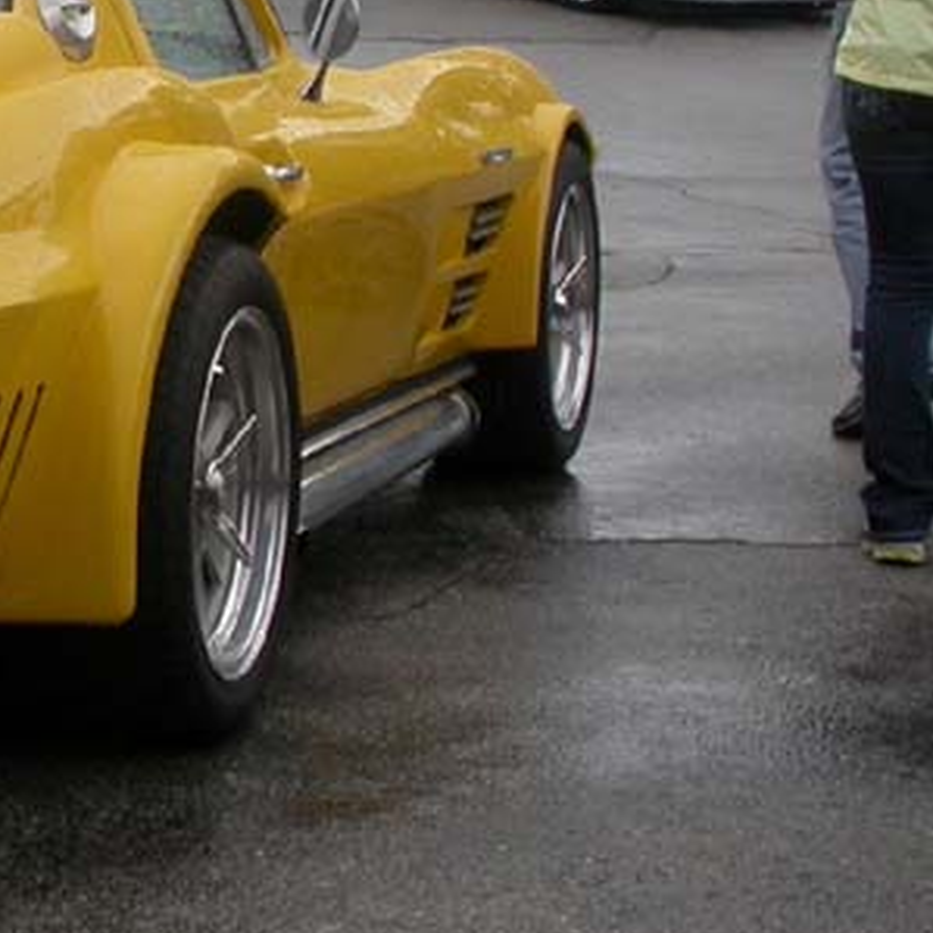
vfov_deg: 15.0
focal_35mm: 115
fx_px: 3507
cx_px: -162
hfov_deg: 14.7
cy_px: 131
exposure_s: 1/237
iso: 100
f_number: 6.7
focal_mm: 7.85
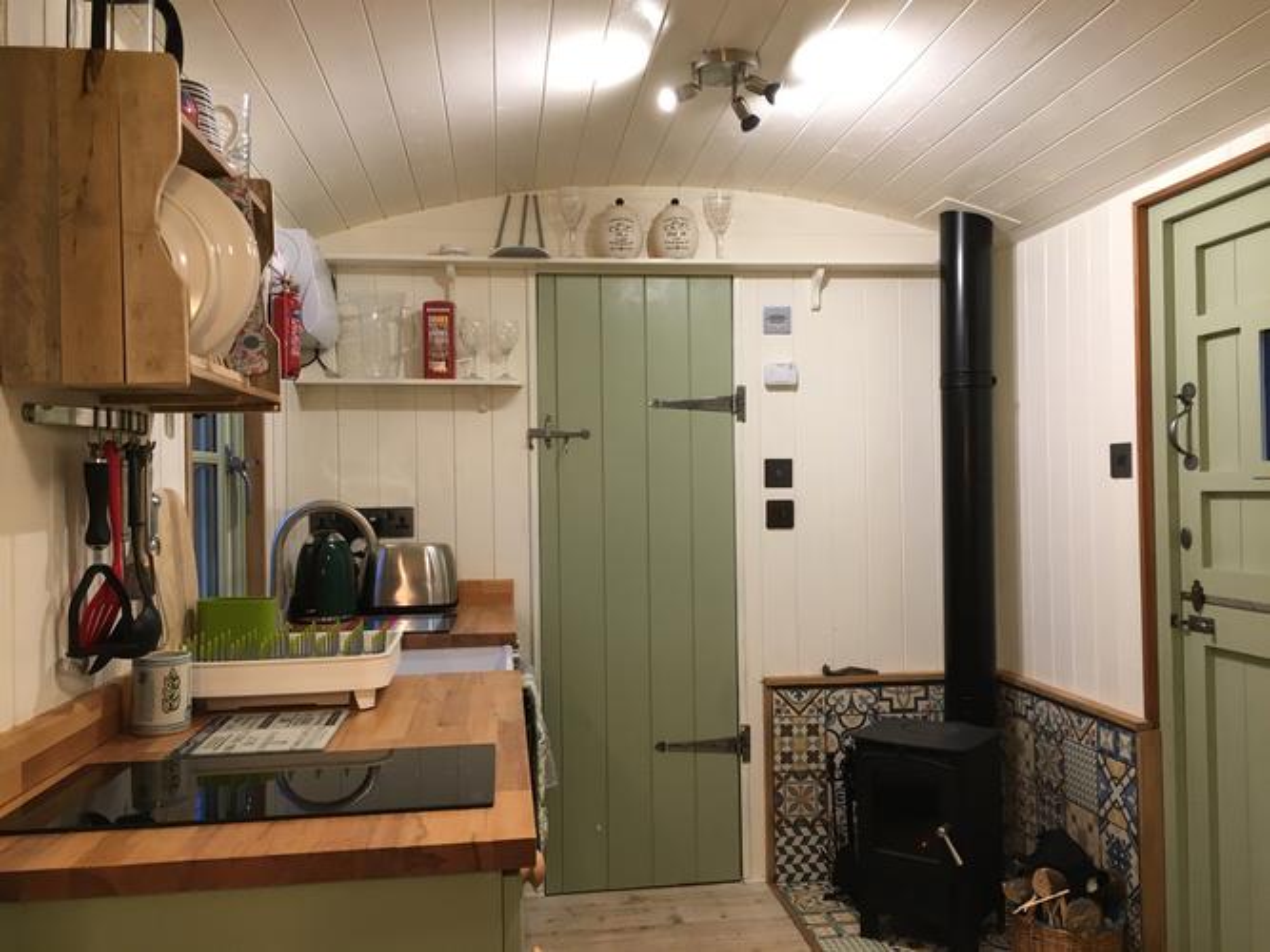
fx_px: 1064
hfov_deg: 61.7
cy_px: 476
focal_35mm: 29
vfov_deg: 48.2
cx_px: 635
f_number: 2.2
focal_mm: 4.15
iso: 80
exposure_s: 1/33
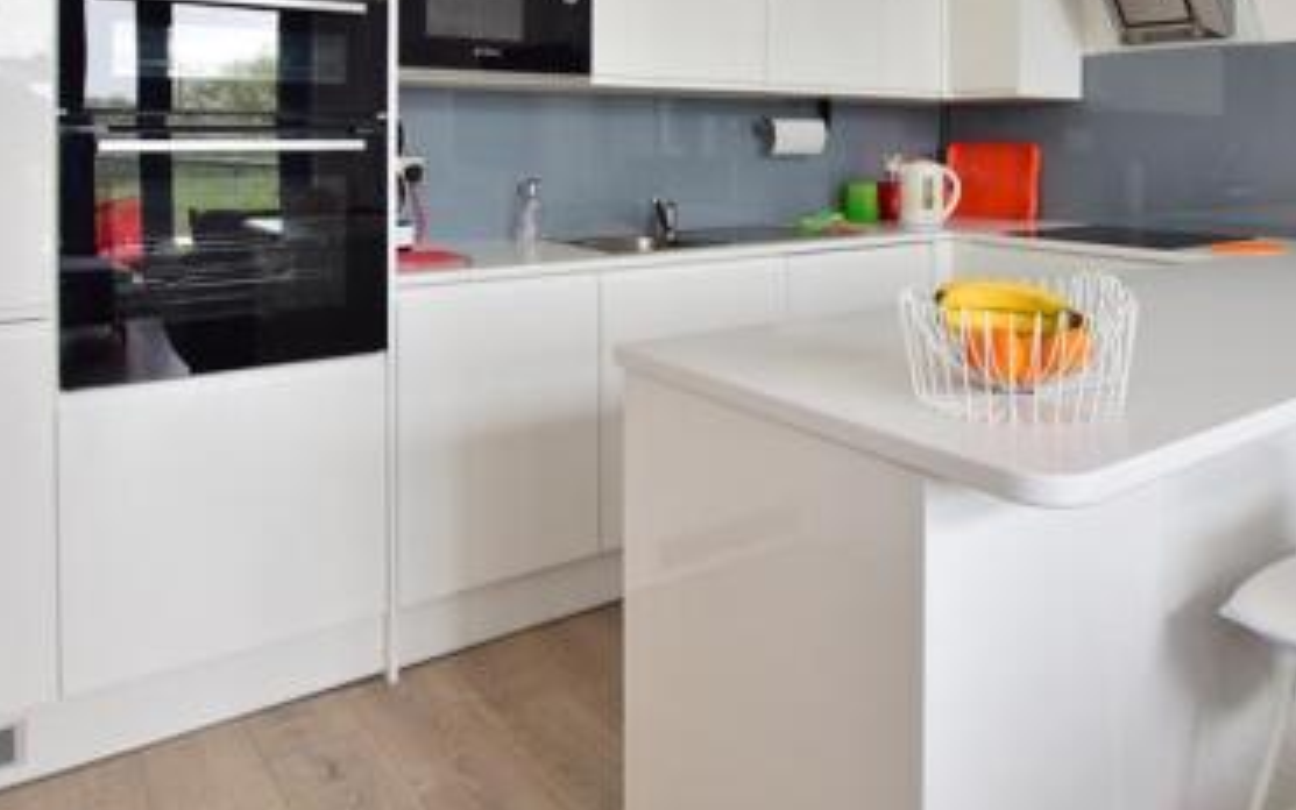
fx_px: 954
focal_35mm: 27
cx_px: 793
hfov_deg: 67.5
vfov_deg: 43.1
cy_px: 124
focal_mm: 10
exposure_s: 1/25
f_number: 9
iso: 400
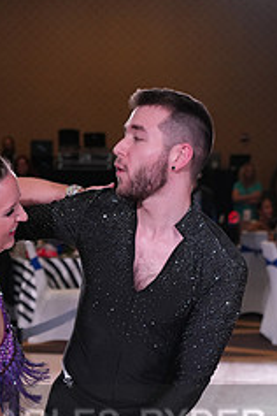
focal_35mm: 115
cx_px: 52
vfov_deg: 17.3
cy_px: 444
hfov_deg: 11.9
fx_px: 1327
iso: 2000
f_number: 4
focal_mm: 47
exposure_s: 1/500
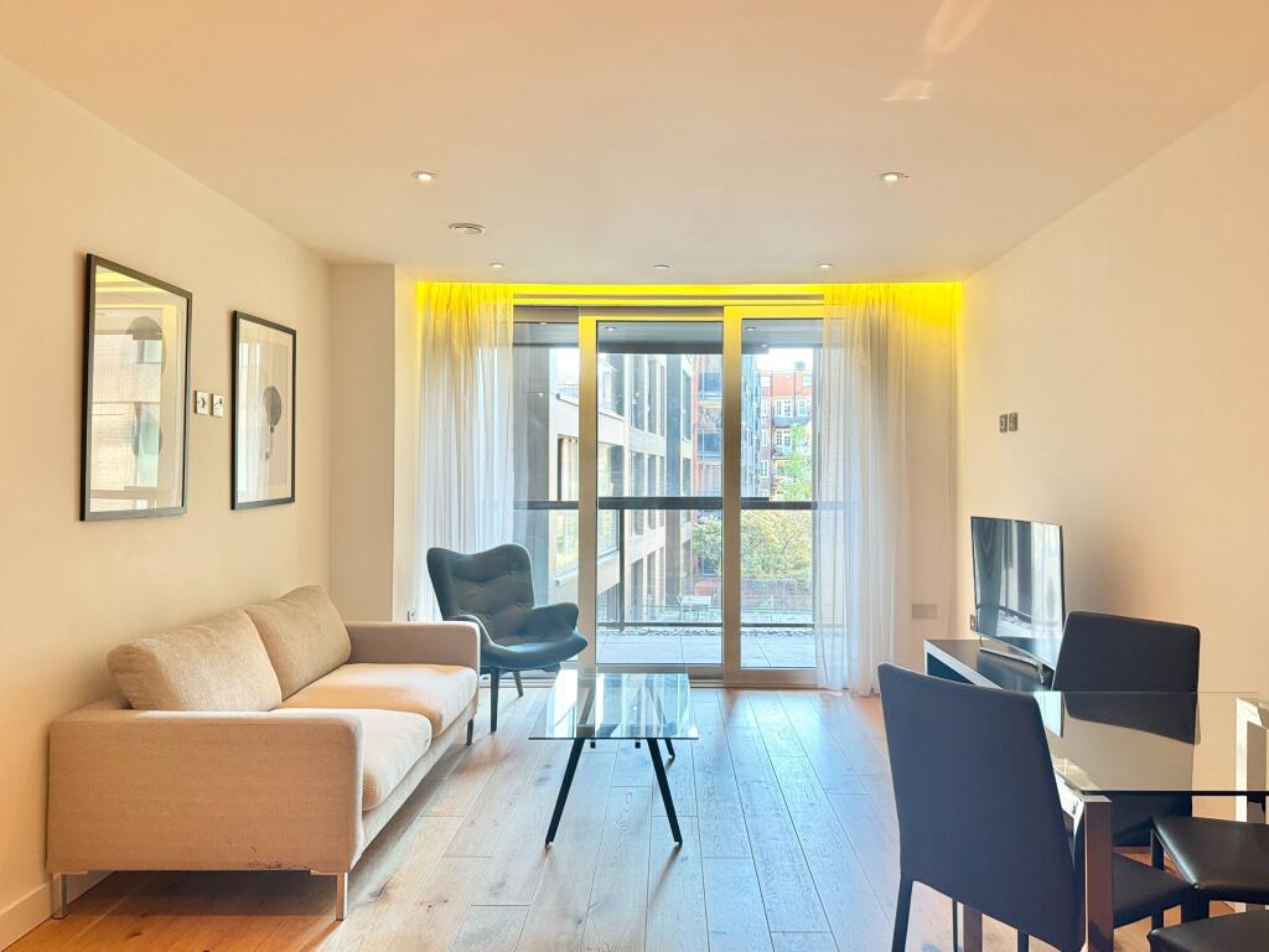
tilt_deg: +1.0
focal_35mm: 24
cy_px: 476
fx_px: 880
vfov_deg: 56.8
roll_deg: -0.4
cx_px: 634
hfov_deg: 71.6
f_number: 1.78
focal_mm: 6.76
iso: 400
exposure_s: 1/50
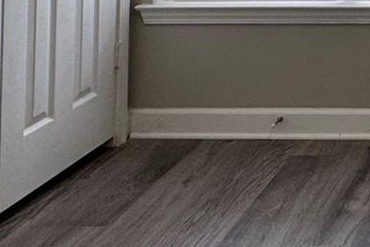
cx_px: 570
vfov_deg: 15.4
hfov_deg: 21.4
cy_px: -177
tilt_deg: +0.1
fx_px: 802
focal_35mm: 78
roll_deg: -1.1
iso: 64
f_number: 2.2
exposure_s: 1/120
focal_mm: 2.22
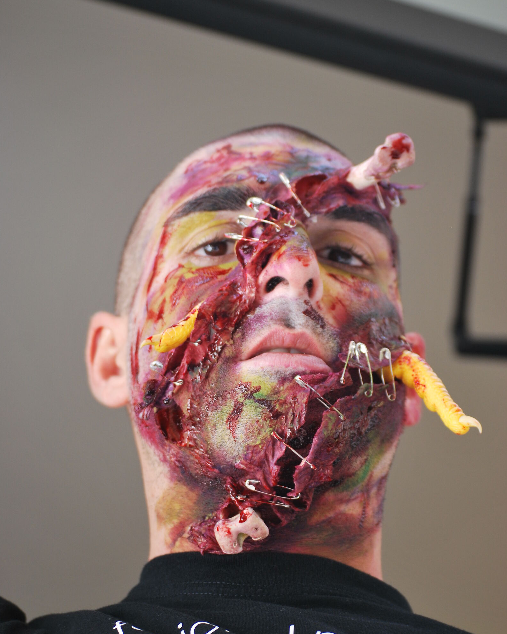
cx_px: 254
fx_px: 1755
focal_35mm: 94
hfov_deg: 16.4
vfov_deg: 20.5
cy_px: 310
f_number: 4.5
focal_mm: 55
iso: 200
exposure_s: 1/80
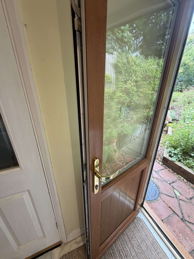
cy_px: 130
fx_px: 105
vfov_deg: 102.1
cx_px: 97
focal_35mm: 14
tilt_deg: -21.3
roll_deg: -0.6
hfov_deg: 85.7
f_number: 2.2
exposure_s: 1/100
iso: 250
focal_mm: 2.22
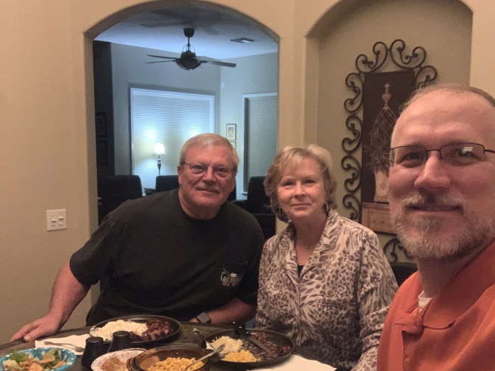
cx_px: 266
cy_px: 212
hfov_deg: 49.0
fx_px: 543
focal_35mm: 38
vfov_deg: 37.6
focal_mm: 2.87
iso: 500
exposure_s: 1/24
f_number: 2.2
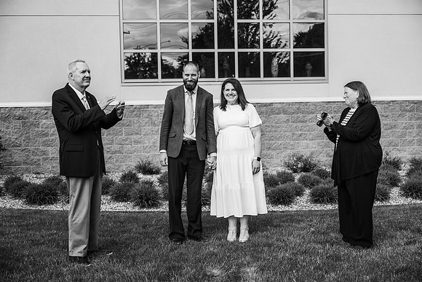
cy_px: 141
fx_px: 492
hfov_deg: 46.4
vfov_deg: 31.9
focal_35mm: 42
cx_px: 211
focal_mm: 42
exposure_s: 1/1600
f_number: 2.8
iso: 200
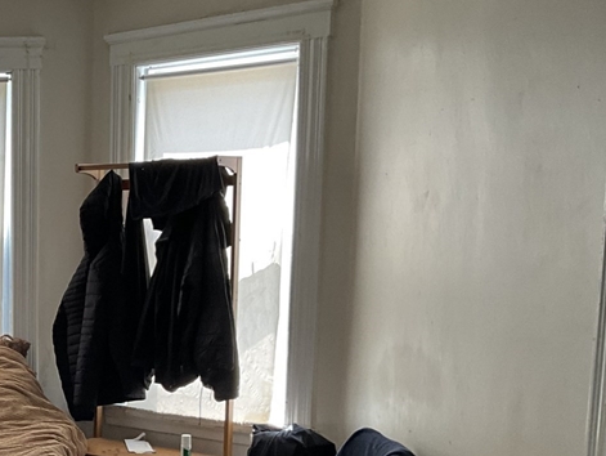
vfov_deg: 22.8
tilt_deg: -9.5
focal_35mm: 63
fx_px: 1104
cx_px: -32
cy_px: 402
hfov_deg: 28.4
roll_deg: +0.6
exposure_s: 1/77
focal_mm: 3
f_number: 1.8
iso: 64
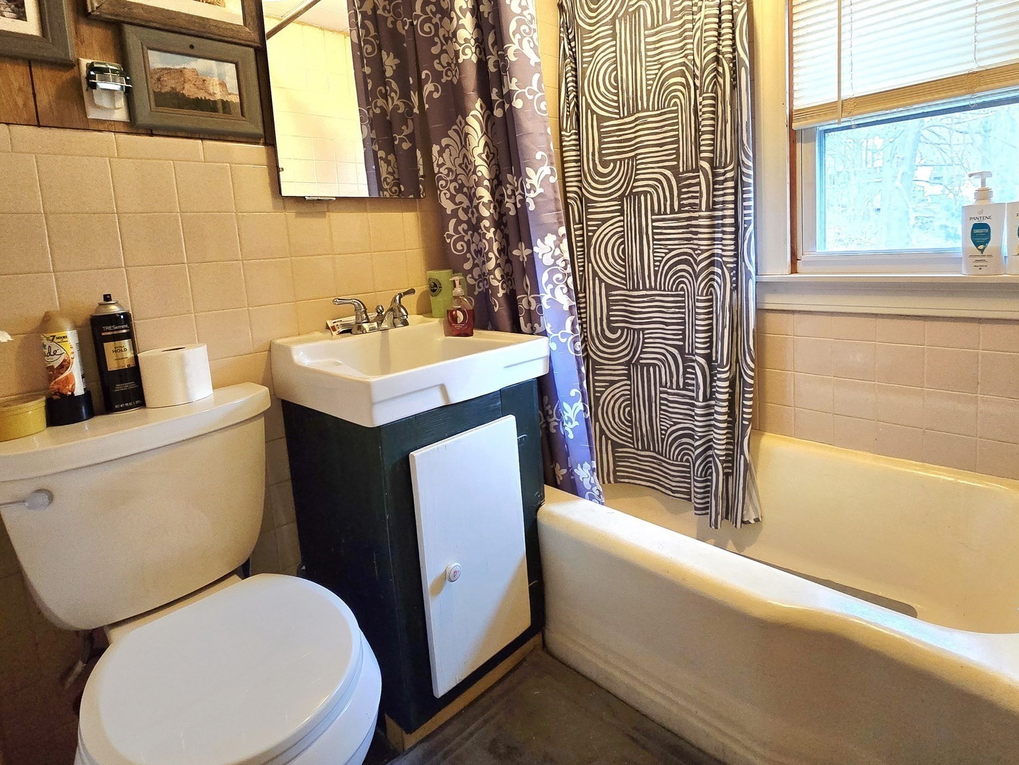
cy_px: 299
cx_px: 544
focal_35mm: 17
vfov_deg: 73.8
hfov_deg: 90.9
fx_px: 501
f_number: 2.2
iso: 320
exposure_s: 1/60.2
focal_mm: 2.2
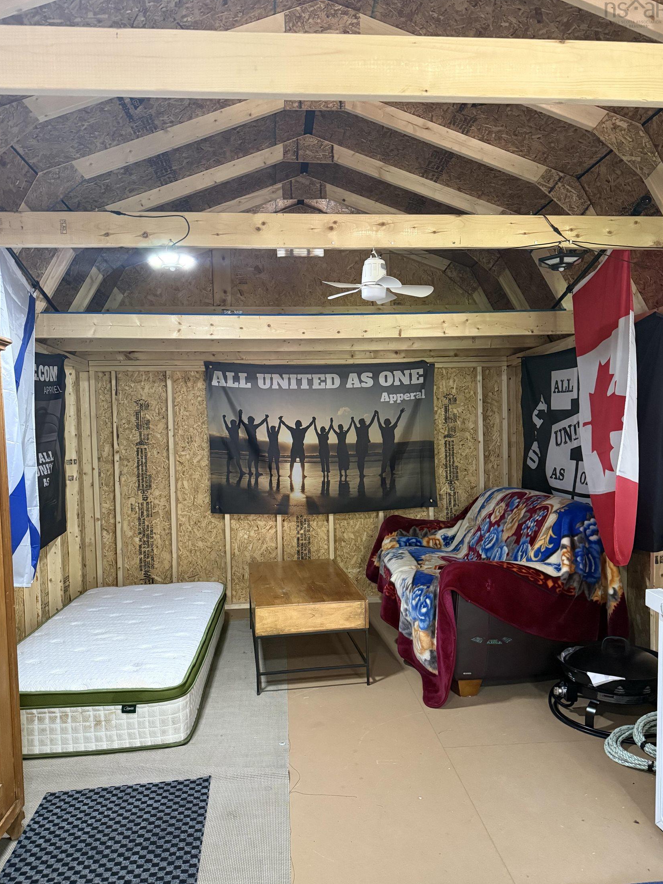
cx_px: 327
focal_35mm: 25
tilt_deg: -1.2
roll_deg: +0.1
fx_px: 638
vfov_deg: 69.4
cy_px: 449
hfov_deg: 54.9
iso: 640
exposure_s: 1/60
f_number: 1.78
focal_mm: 6.76
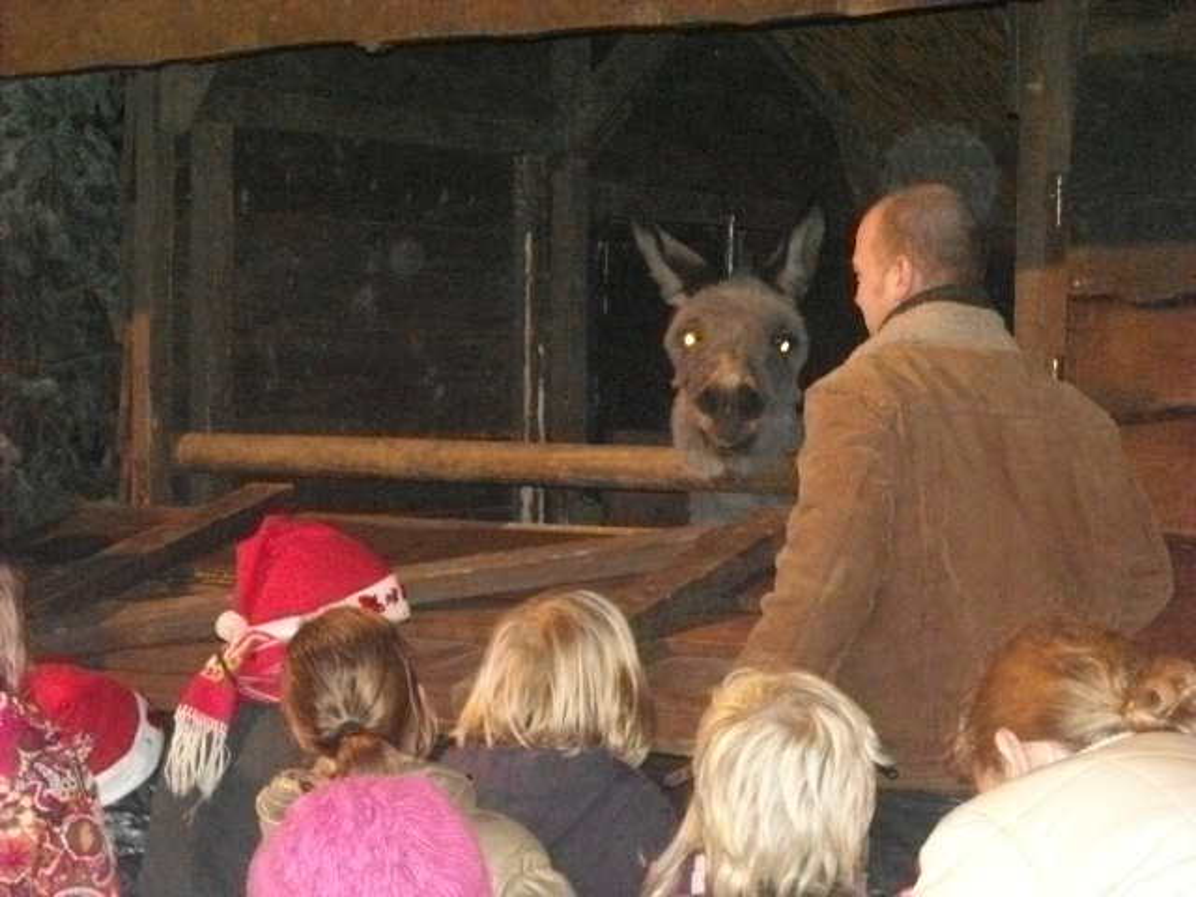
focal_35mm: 94
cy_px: 448
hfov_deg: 20.9
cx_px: 598
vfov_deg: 15.7
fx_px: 3248
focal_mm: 15.32
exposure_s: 1/60
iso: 1600
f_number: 4.4
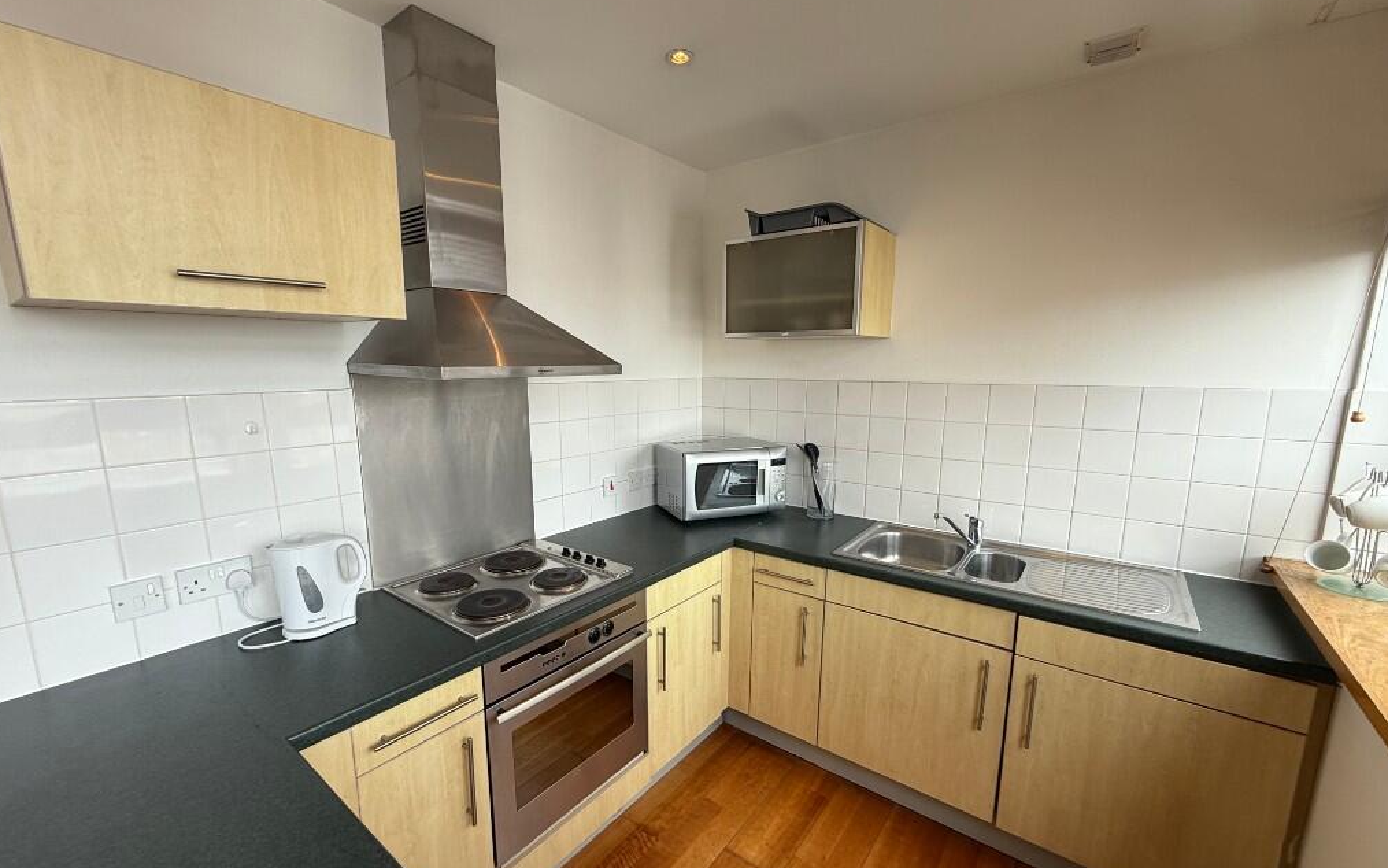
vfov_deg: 74.7
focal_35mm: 15
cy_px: 462
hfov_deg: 101.5
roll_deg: +0.1
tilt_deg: -11.4
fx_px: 567
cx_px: 692
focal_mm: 2.22
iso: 50
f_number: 2.2
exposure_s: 1/133
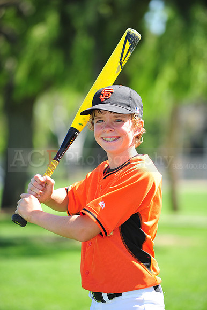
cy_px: 155
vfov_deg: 10.3
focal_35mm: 200
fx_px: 1727
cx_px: 104
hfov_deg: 6.9
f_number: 4.5
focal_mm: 200
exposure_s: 1/500
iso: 200
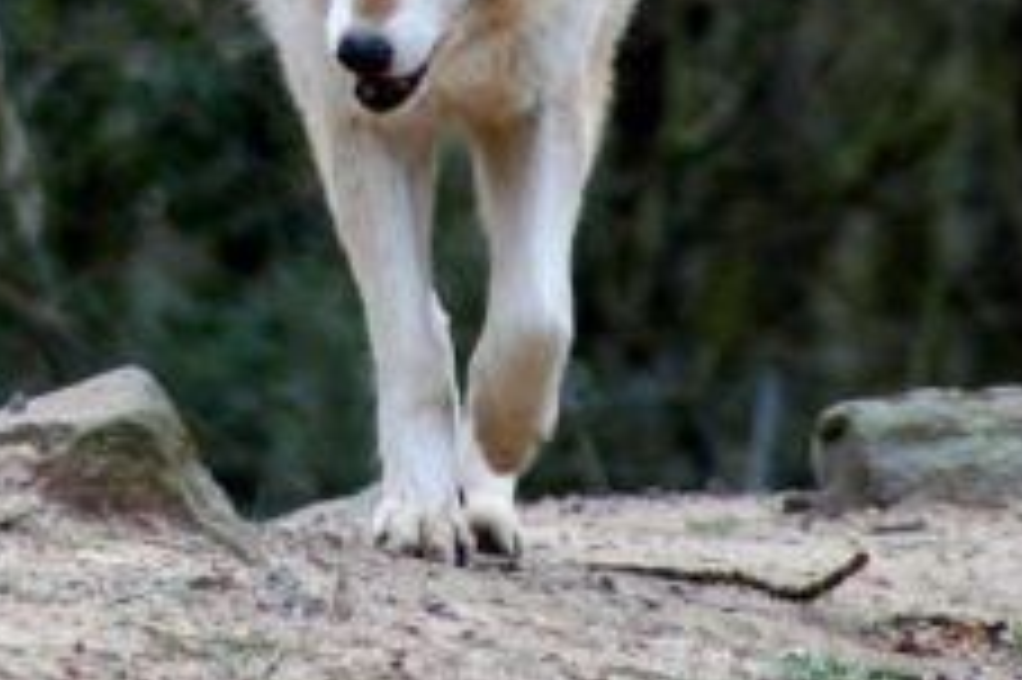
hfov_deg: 1.9
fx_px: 31346
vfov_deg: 1.2
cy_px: 16
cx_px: 356
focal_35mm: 1105
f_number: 6.3
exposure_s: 1/60
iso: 200
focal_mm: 300
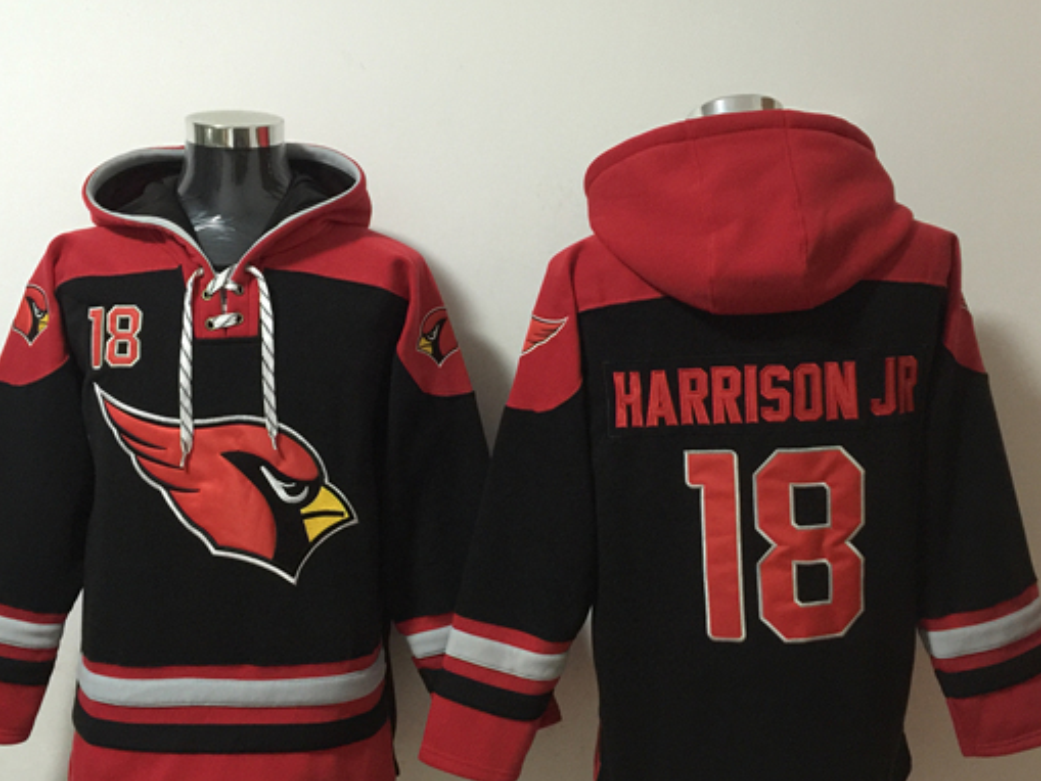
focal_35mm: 37
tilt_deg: -2.5
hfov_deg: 50.1
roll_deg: -1.3
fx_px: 1113
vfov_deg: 38.7
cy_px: 406
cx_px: 487
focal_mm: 4.15
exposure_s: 1/8
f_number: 2.2
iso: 160
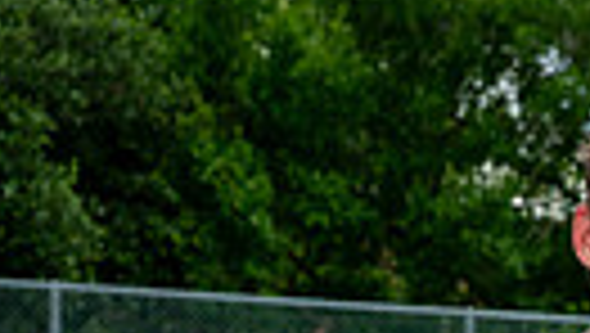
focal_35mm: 180
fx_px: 2819
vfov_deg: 6.3
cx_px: 640
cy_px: 945
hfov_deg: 11.8
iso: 125
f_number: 7.1
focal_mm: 50
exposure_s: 1/400
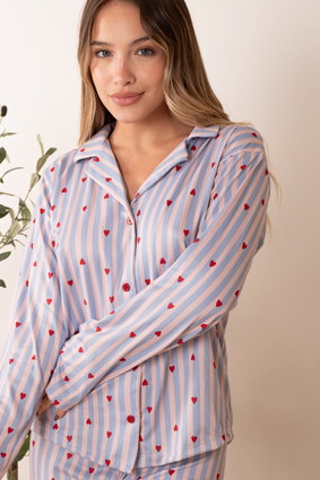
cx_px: 116
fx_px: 1321
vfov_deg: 20.6
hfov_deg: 13.8
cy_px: 265
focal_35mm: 99
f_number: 6.3
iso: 250
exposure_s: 1/125
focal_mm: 70
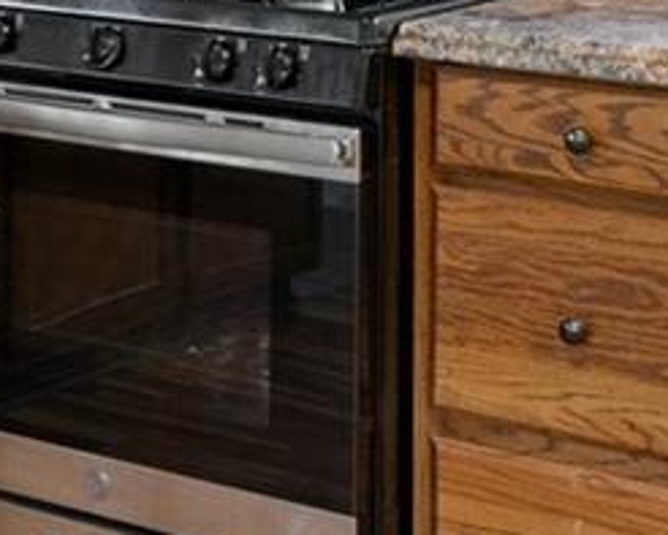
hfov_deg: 15.8
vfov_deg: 12.2
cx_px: -14
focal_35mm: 119
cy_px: -331
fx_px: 2355
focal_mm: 13
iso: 320
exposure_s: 1/1.25
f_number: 8
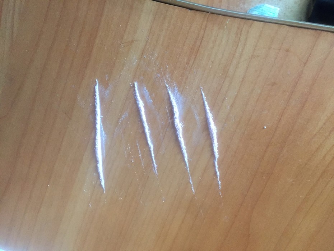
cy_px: 126
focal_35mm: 29
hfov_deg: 61.6
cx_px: 167
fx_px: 280
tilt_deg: -77.9
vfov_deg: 48.2
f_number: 2.2
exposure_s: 1/33
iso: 250
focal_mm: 4.15
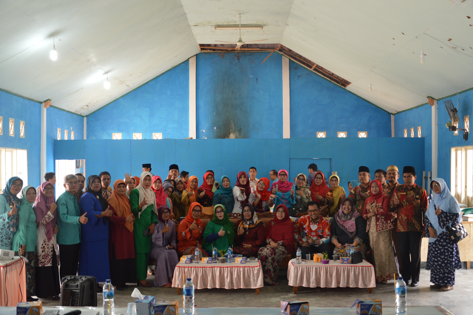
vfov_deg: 31.8
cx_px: 236
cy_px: 158
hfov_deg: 46.4
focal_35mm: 42
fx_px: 551
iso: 400
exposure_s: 1/20
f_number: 4
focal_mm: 28
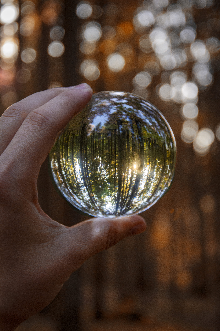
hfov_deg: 18.2
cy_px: 166
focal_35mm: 75
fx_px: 687
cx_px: 110
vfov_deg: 27.0
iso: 800
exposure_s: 1/60
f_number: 5
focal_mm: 50
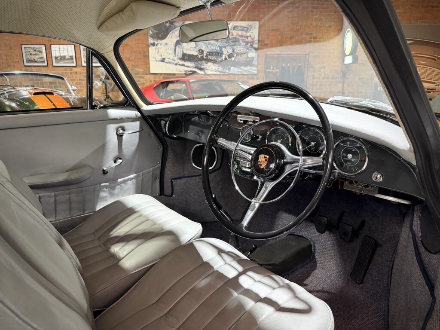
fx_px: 305
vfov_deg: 56.8
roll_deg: -0.3
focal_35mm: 24
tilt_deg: -14.7
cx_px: 220
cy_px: 165
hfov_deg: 71.6
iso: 640
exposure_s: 1/33
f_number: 1.78
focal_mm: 6.76
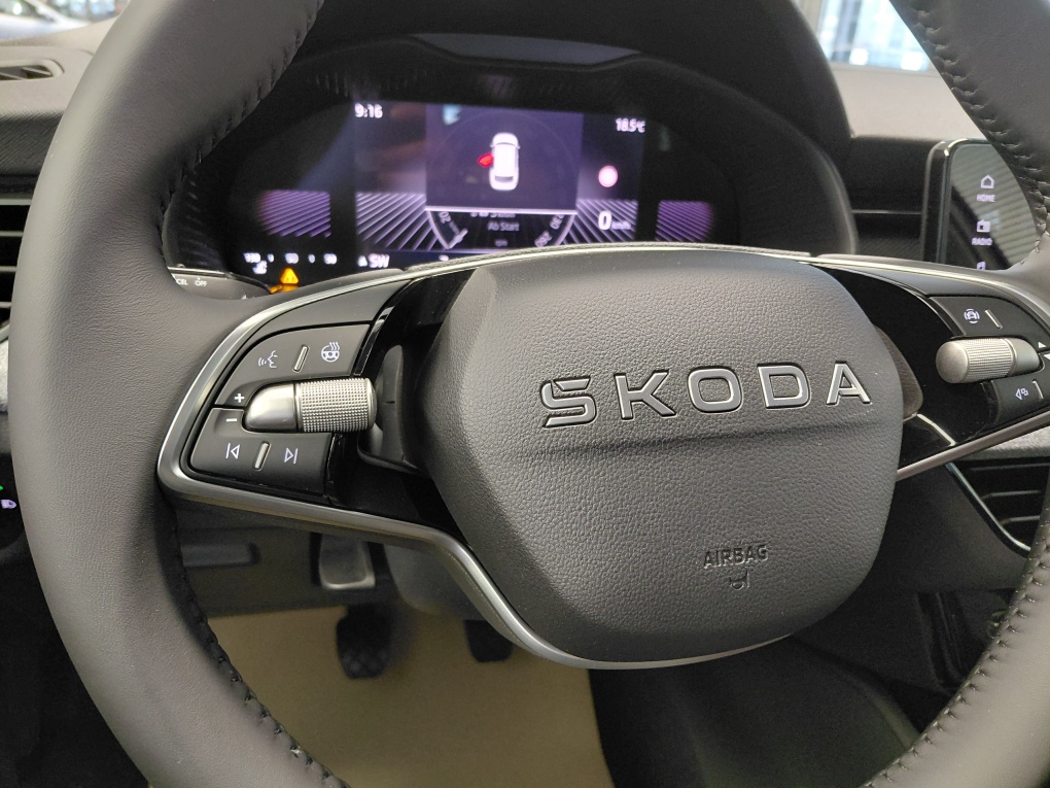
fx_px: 758
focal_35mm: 25
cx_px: 525
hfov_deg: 69.4
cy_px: 394
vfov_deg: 54.9
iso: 320
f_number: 1.8
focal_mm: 4.69
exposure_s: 1/33.4
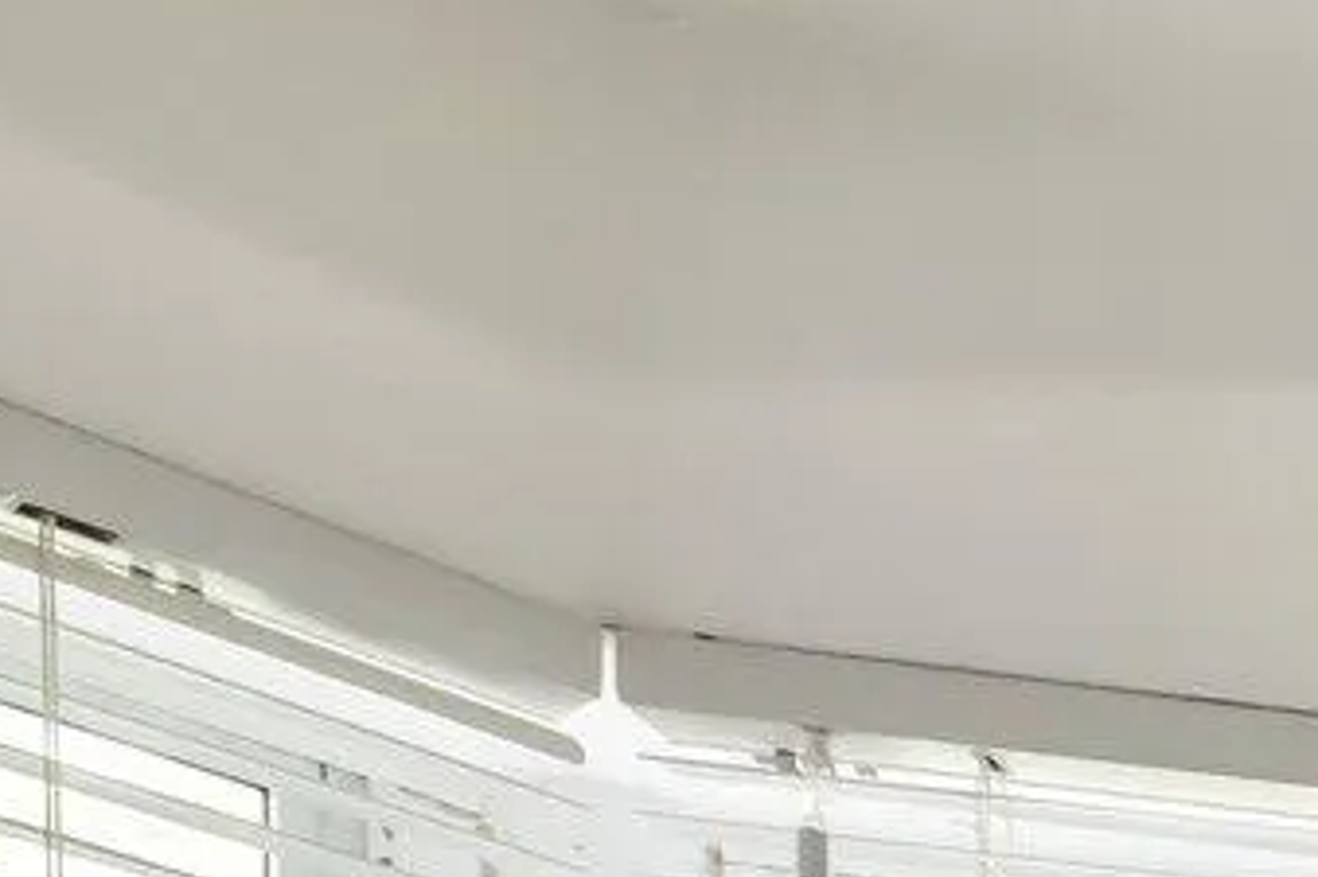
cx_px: 3658
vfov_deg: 10.8
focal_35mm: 91
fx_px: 3330
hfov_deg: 12.6
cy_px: 2551
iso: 800
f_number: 8
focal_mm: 10
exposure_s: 1/15
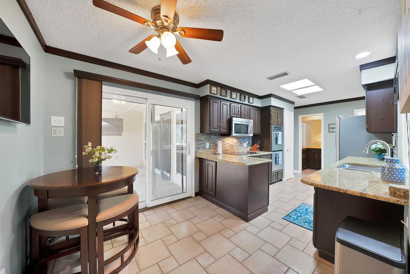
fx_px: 137
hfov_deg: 112.6
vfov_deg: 90.1
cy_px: 137
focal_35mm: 12
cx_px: 205
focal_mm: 12
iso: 640
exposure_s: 1/3
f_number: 9
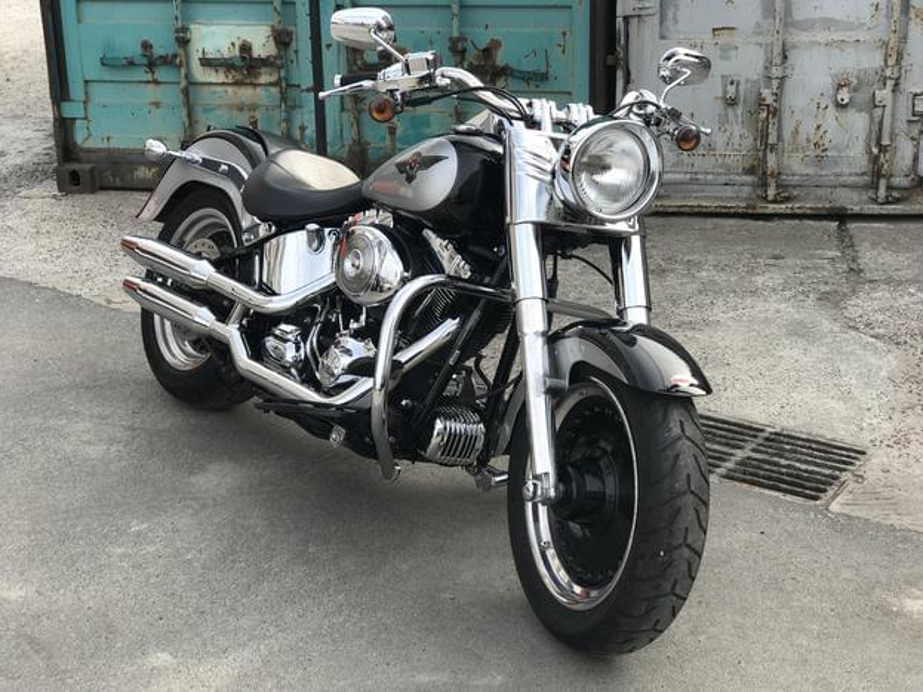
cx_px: 462
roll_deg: +1.3
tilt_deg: -18.8
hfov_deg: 33.8
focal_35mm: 57
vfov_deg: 25.7
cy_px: 346
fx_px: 1520
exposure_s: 1/249
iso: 20
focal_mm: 6.6
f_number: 2.8
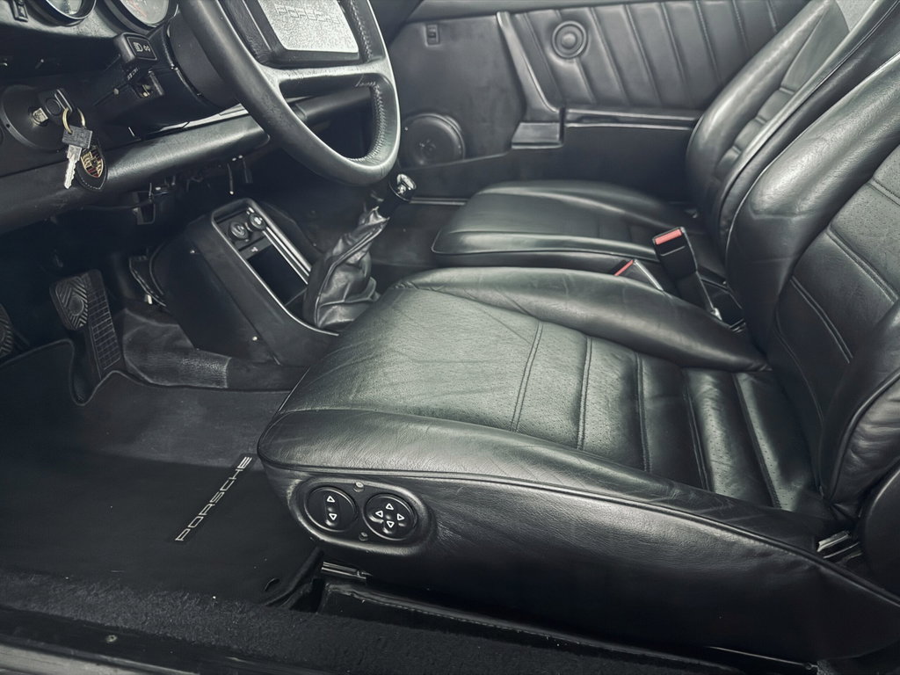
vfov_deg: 56.8
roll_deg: +1.9
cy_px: 338
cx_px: 450
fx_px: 624
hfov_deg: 71.6
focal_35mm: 24
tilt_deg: -25.8
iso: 1600
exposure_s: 1/20
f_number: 1.78
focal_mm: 6.76
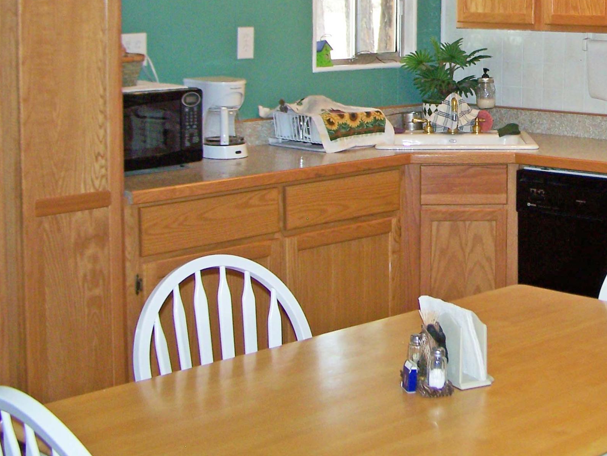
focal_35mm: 72
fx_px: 1263
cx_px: 492
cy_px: 76
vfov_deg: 20.2
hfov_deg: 26.5
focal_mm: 6.3
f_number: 2.8
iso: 80
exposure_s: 1/60
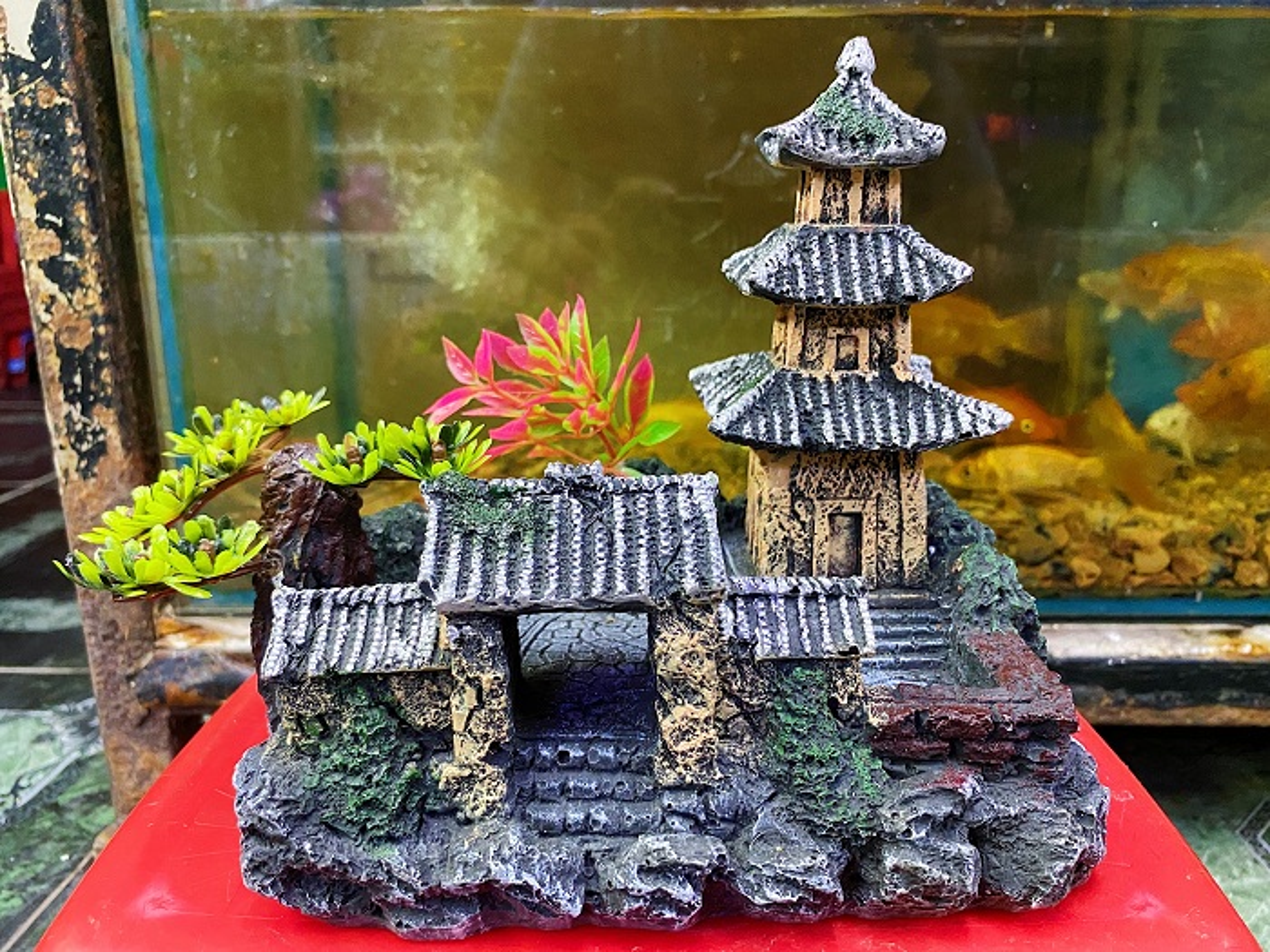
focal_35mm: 26
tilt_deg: -14.7
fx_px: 954
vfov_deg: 53.1
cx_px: 635
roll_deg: -0.2
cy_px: 476
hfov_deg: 67.3
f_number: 1.8
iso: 500
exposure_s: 1/25
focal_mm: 4.25
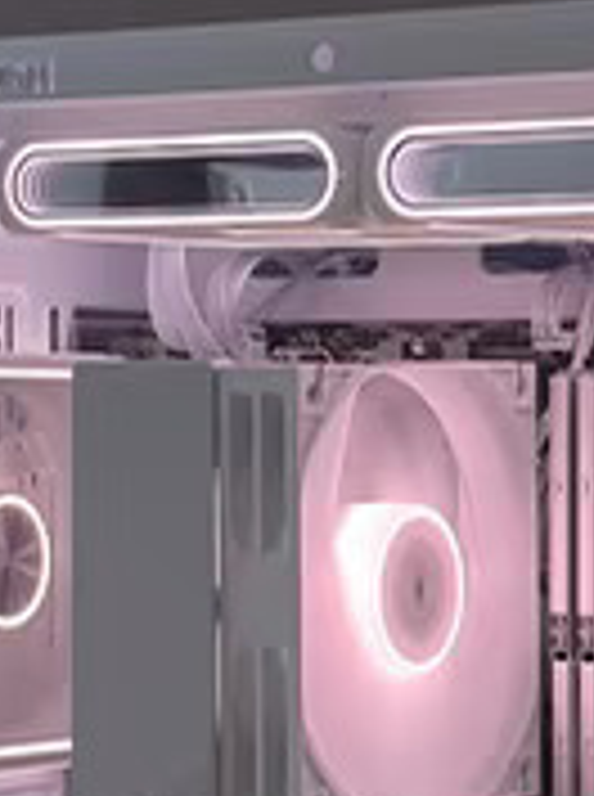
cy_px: 351
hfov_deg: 9.1
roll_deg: -1.8
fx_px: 3697
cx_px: 63
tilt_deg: +0.2
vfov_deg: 12.3
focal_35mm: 161
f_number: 1.78
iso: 100
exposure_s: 1/66
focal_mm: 6.76
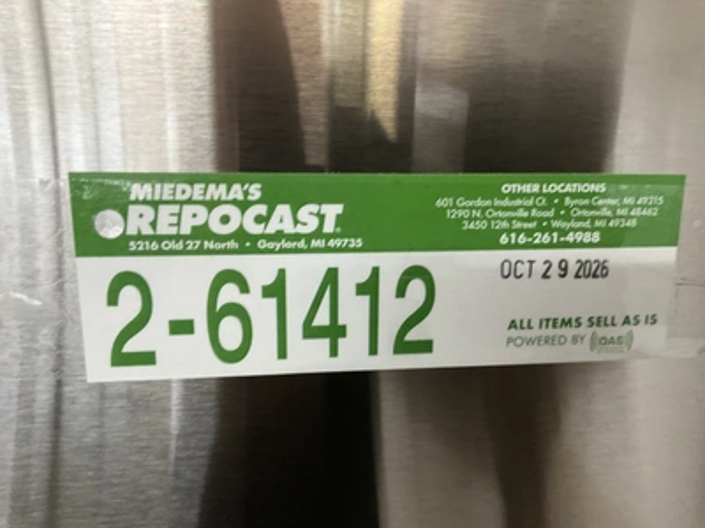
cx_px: 352
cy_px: 264
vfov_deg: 48.2
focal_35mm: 29
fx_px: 591
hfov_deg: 61.7
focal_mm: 3
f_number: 1.8
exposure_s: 1/40
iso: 200
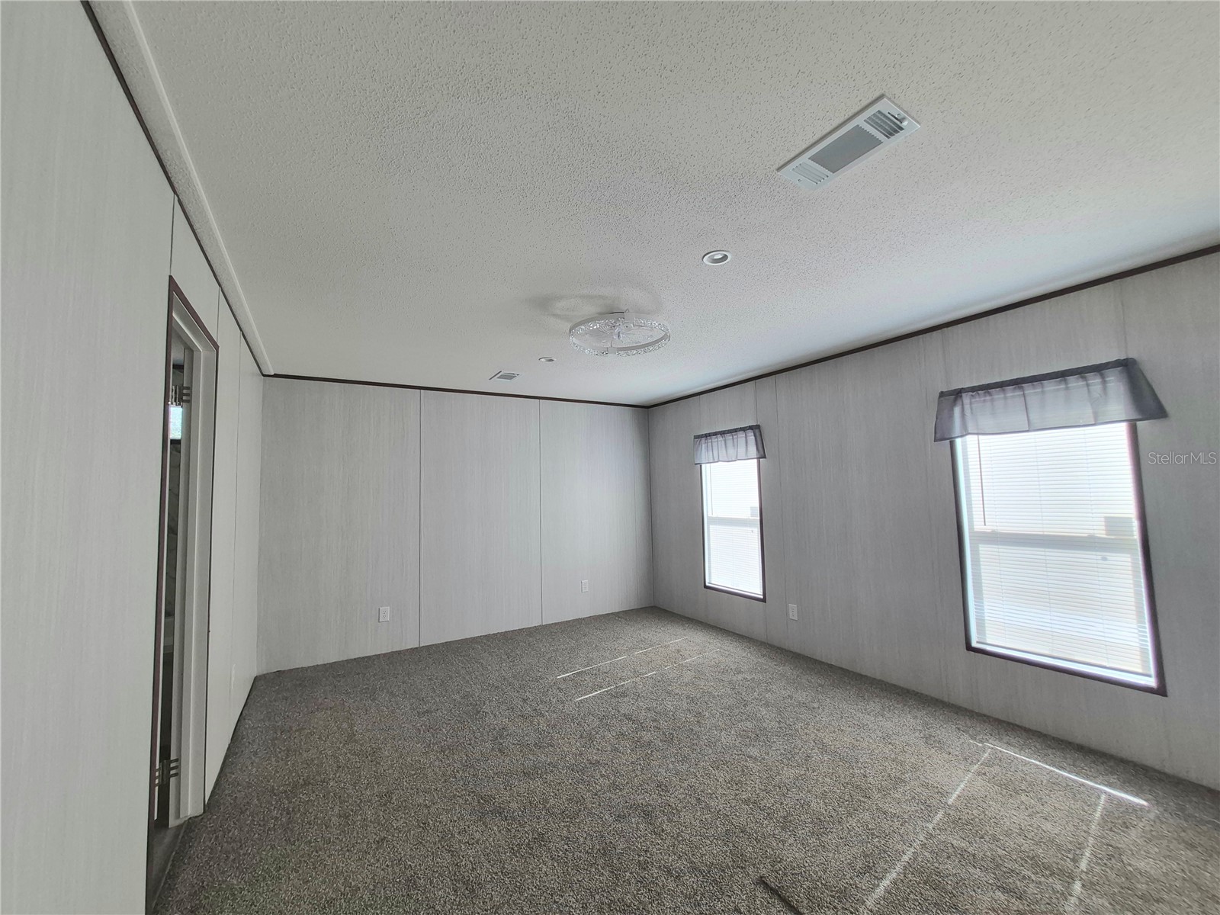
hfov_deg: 106.2
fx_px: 458
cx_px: 610
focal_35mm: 13
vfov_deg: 89.9
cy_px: 458
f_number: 2.2
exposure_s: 1/120
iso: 64
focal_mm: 1.74
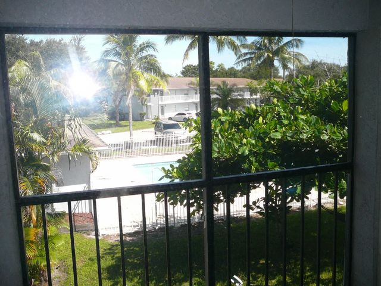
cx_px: 190
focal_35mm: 35
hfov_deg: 52.6
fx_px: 385
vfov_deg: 40.7
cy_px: 143
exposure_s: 1/250
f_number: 2.8
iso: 80
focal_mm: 5.2
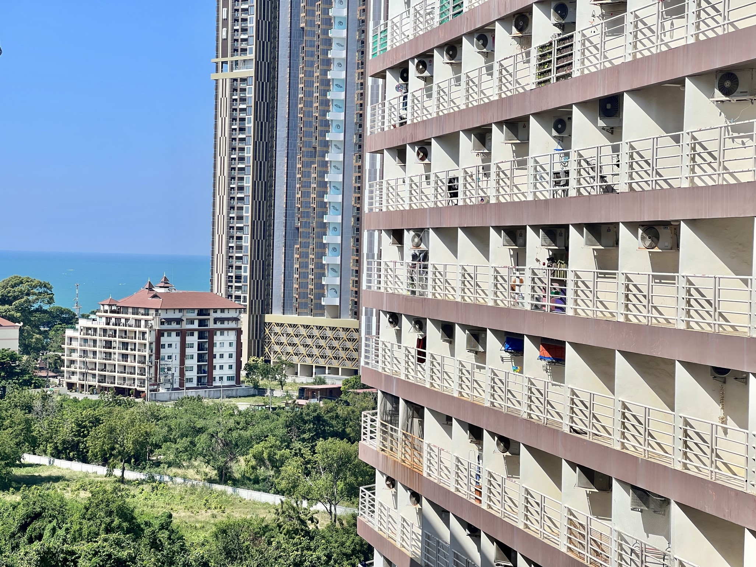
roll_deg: -1.4
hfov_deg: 25.3
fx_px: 1682
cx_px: 378
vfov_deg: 19.1
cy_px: 284
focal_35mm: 77
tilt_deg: -0.8
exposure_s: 1/889
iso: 32
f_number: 2.8
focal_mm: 9
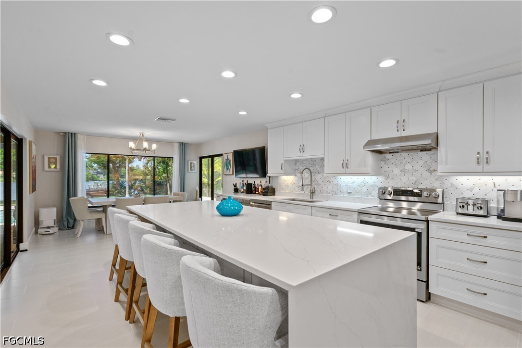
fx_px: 232
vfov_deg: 73.7
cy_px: 174
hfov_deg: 96.7
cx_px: 261
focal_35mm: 16
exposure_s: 1/50
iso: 400
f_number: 8
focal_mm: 16
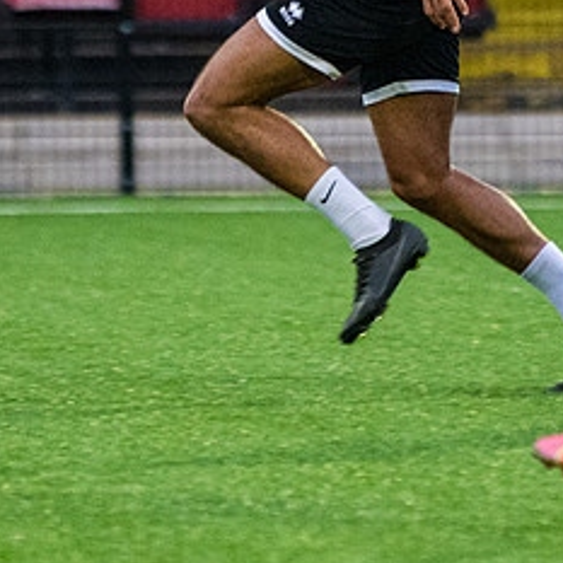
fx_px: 18622
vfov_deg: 1.7
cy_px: -20
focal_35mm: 1012
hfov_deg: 1.7
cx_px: 356
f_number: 2.8
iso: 2000
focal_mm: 200
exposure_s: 1/500
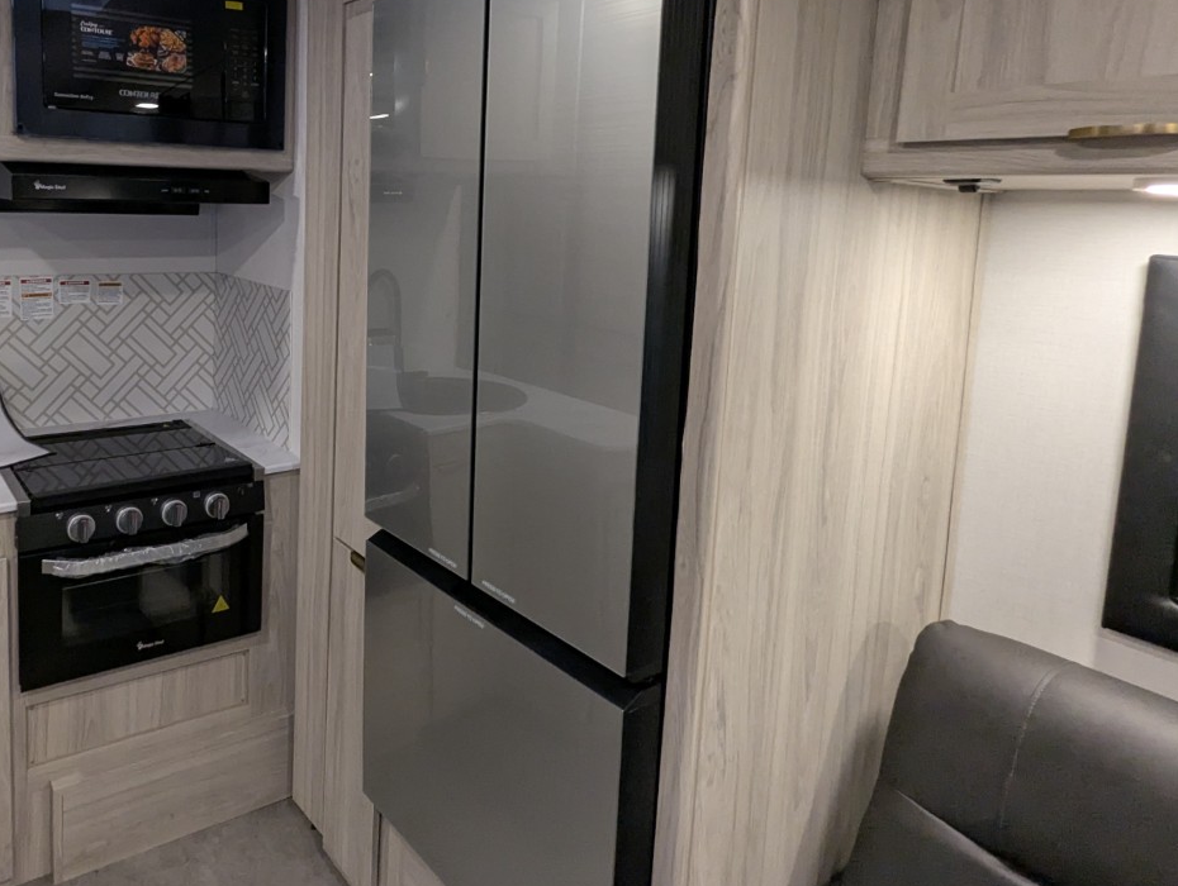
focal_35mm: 24
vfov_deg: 55.8
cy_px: 301
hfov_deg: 68.9
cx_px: 364
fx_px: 818
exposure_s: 1/47.4
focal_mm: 2.35
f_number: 2.2
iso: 217
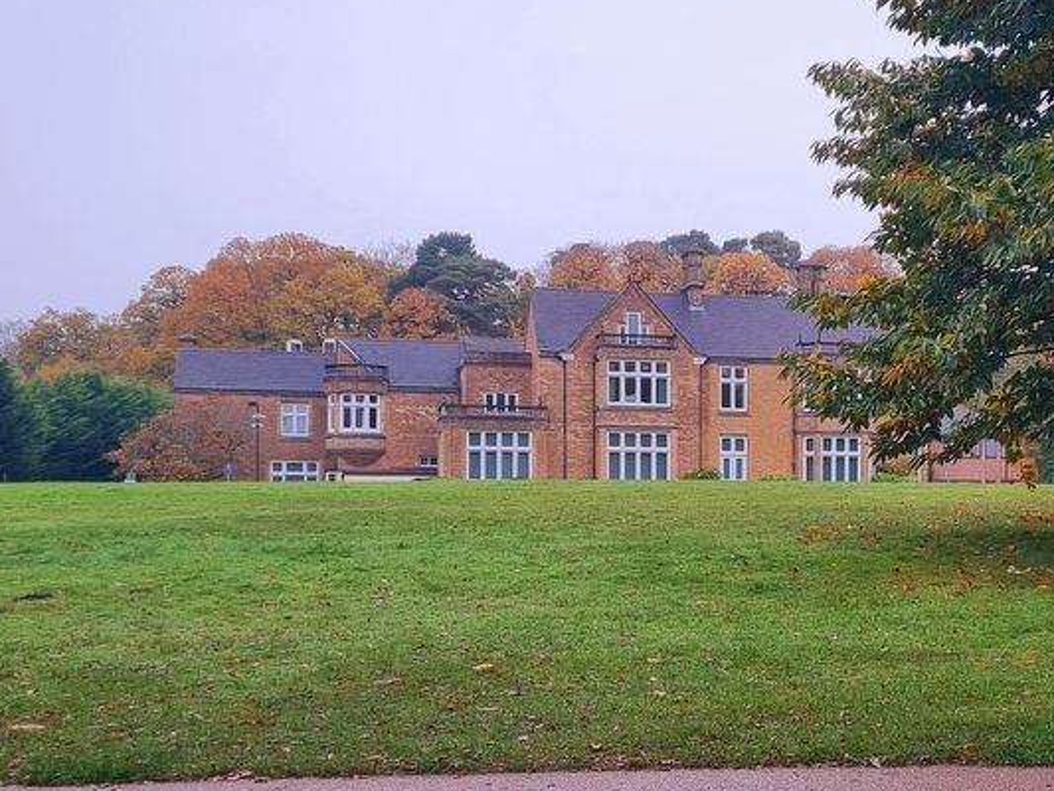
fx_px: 1188
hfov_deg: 46.3
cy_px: 380
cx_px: 775
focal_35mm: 39
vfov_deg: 36.8
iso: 50
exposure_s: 1/213
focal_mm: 5.4
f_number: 1.8
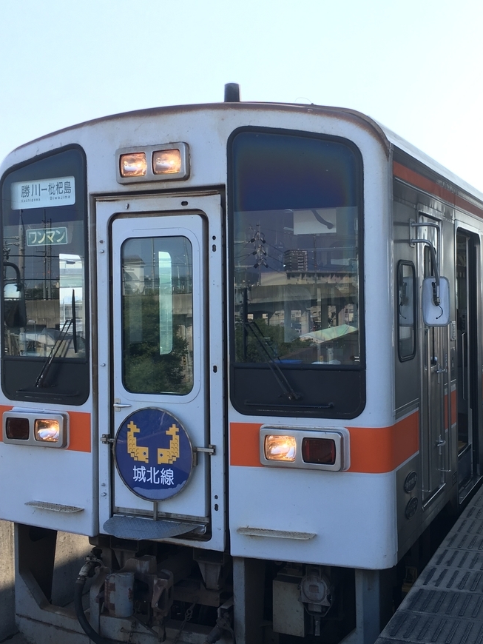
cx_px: 299
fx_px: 744
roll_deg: +0.7
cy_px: 302
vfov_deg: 46.8
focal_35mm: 40
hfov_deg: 35.8
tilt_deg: +0.2
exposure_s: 1/420
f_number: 2.2
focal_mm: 4.15
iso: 25
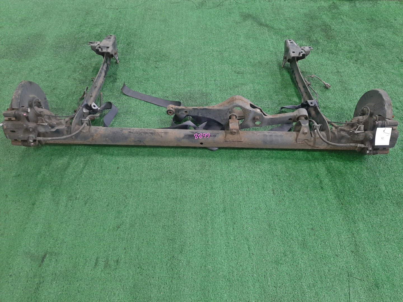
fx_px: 303
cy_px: 151
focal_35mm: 26
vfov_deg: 53.1
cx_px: 202
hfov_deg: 67.3
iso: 176
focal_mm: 3.93
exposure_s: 1/33
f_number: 1.7
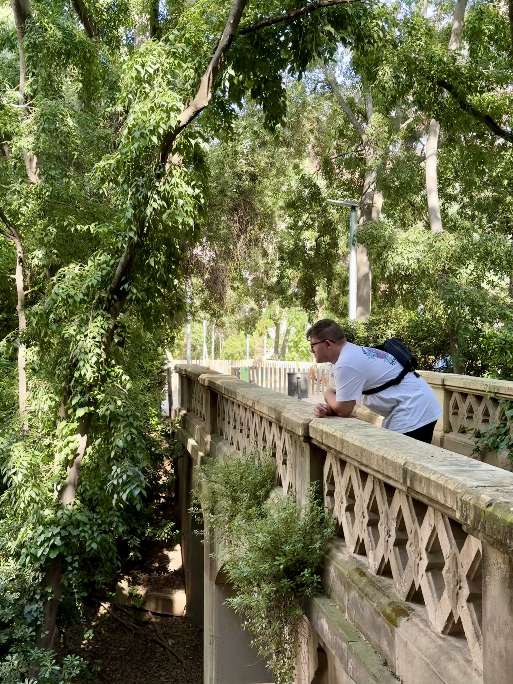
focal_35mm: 48
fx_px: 948
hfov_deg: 30.3
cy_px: 342
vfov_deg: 39.7
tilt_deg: -1.5
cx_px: 256
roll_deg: +0.2
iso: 80
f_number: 1.78
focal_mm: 6.76
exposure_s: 1/309
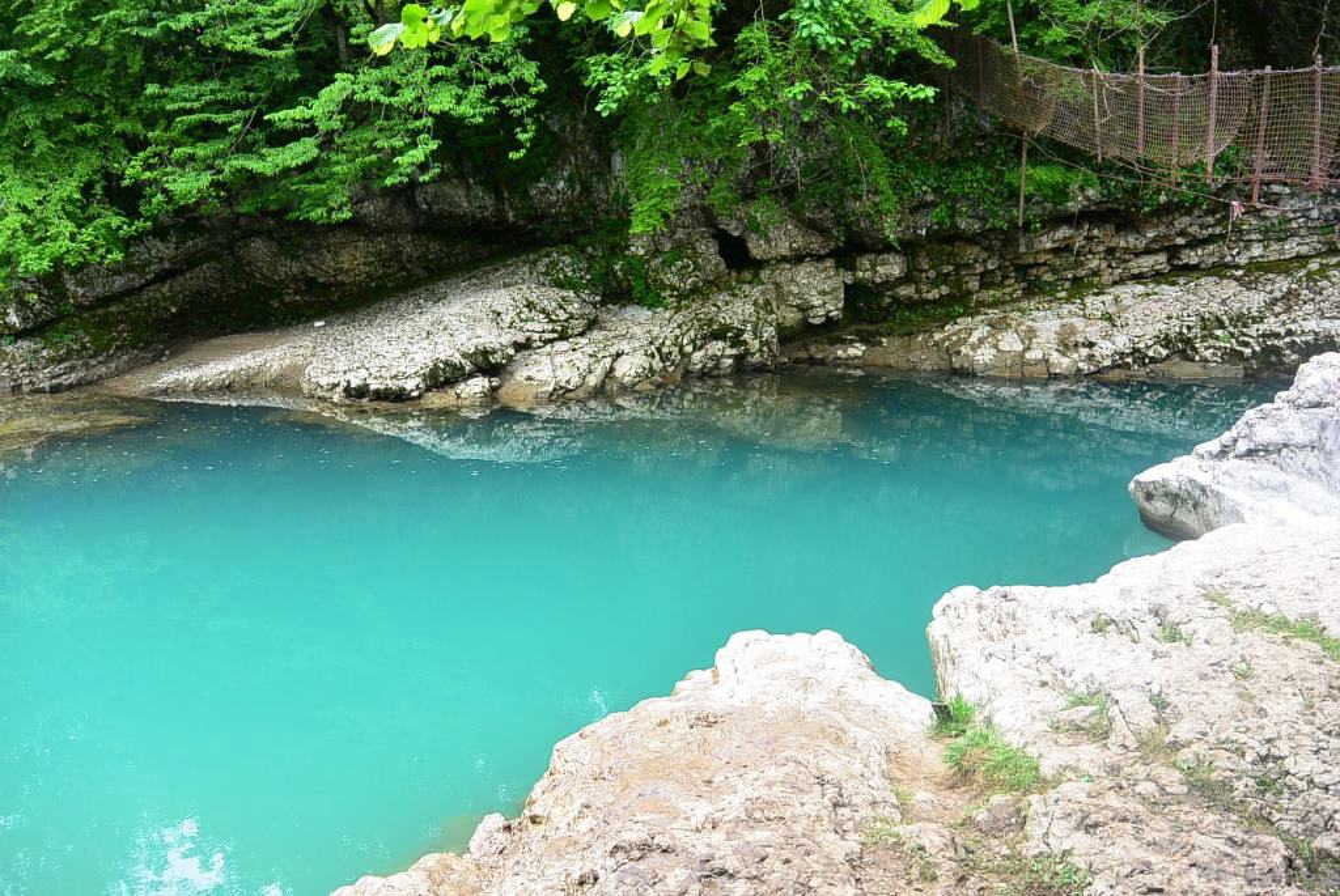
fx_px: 1080
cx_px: 670
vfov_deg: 45.1
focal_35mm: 29
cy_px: 448
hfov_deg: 63.6
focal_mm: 11
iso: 200
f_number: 3.5
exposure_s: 1/160
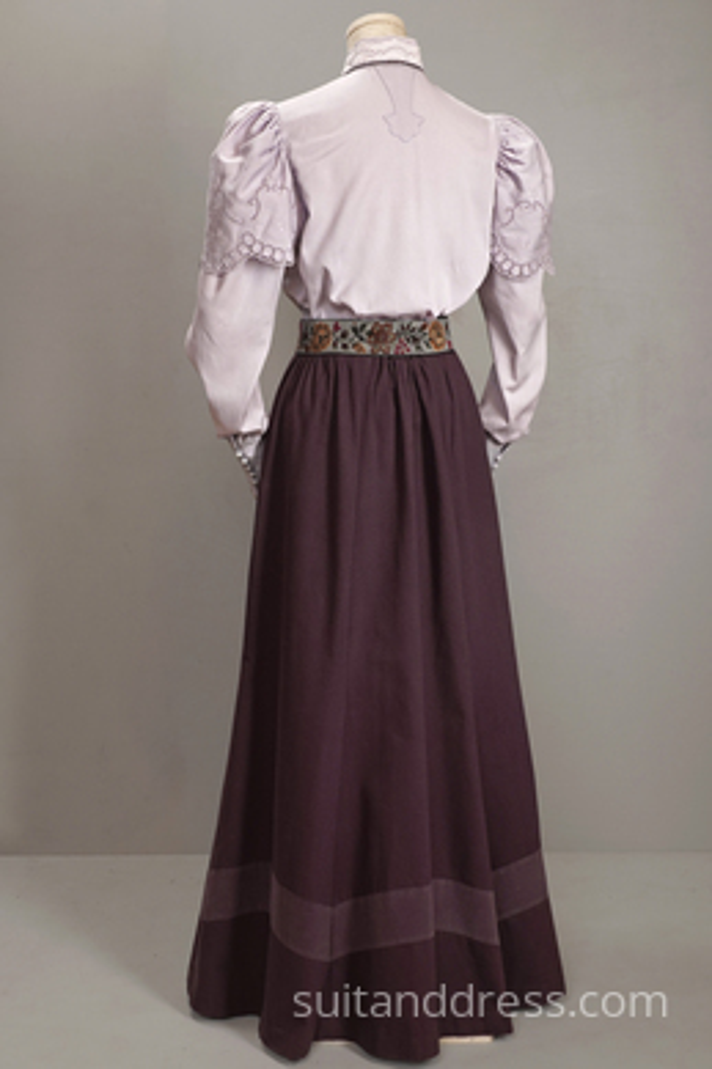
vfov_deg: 41.1
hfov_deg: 28.1
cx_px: 356
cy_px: 534
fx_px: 1425
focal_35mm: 48
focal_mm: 32
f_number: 7.1
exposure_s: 1/40
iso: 320
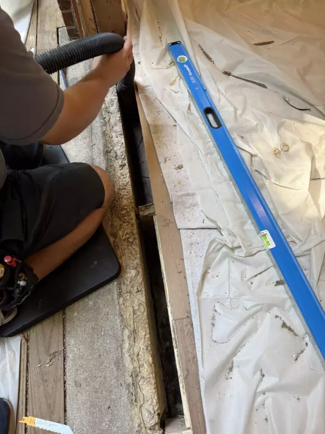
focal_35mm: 24
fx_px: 301
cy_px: 217
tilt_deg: -64.1
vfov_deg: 71.6
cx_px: 162
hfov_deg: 56.8
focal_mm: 6.76
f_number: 1.78
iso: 160
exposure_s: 1/120
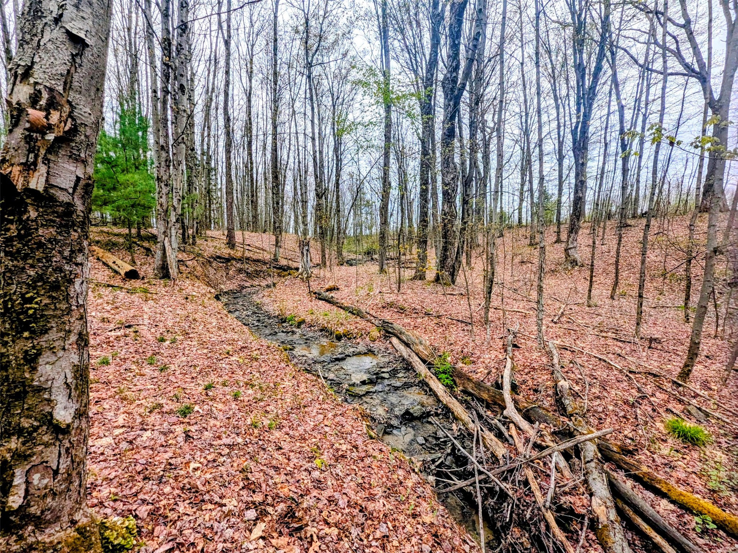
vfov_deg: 89.9
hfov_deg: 106.2
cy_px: 276
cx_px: 369
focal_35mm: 13
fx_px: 277
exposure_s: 1/420
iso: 43
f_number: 2.2
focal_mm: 1.95
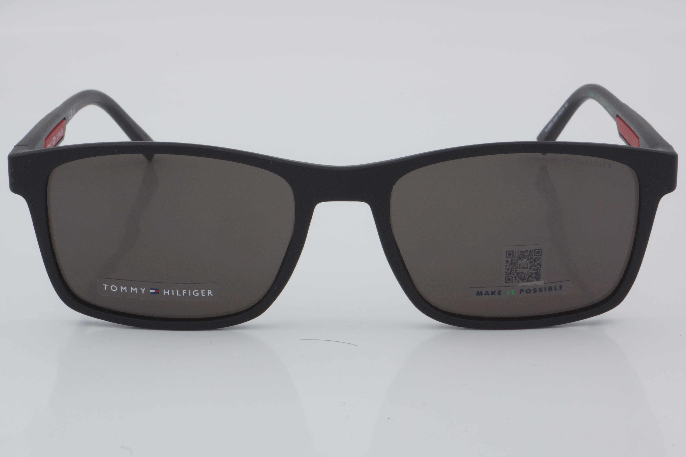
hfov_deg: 24.6
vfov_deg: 16.6
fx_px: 1572
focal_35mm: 82
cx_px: 343
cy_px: 228
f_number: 32
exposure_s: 1/4
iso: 100
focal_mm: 55
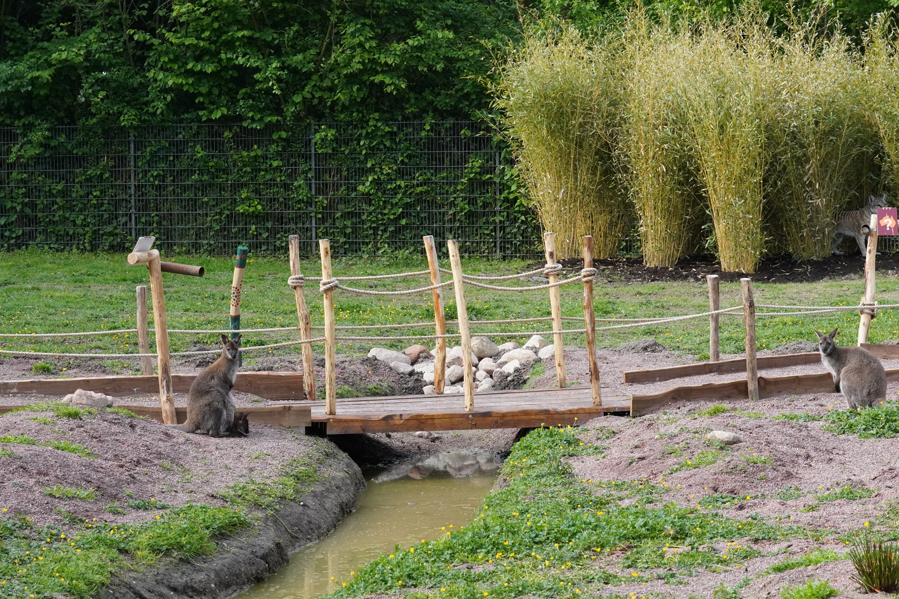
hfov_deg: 19.5
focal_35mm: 105
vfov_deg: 13.0
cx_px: 450
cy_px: 300
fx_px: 2622
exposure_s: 1/1250
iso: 1600
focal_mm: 70
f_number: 8
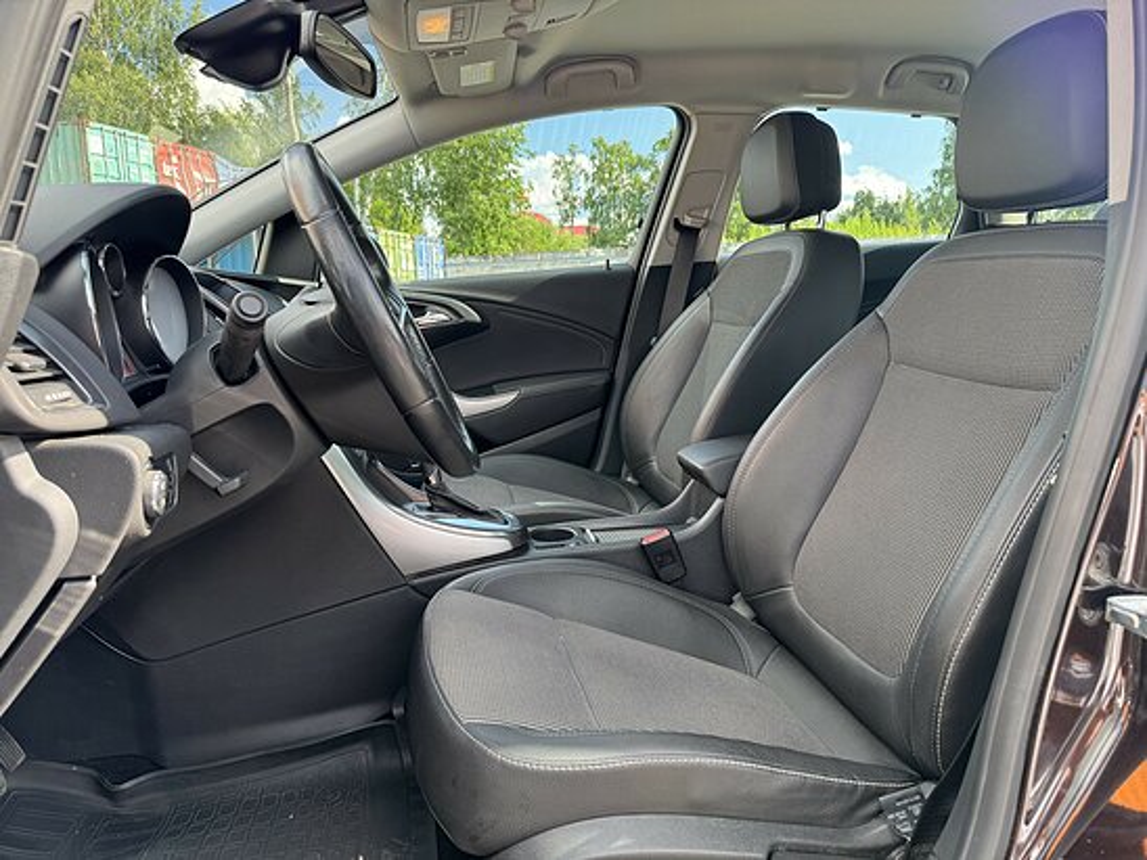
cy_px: 430
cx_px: 574
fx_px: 795
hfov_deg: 71.6
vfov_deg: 56.8
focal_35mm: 24
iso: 100
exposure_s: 1/121
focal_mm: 6.76
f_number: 1.78
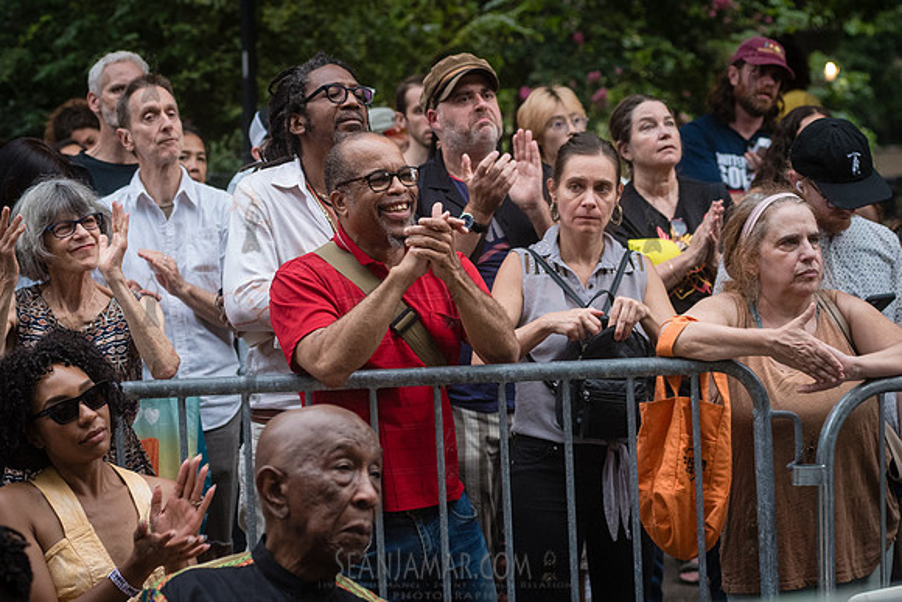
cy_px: 301
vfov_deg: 11.9
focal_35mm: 115
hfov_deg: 17.7
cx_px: 410
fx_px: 2891
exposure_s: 1/250
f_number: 4
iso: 2000
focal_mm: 80
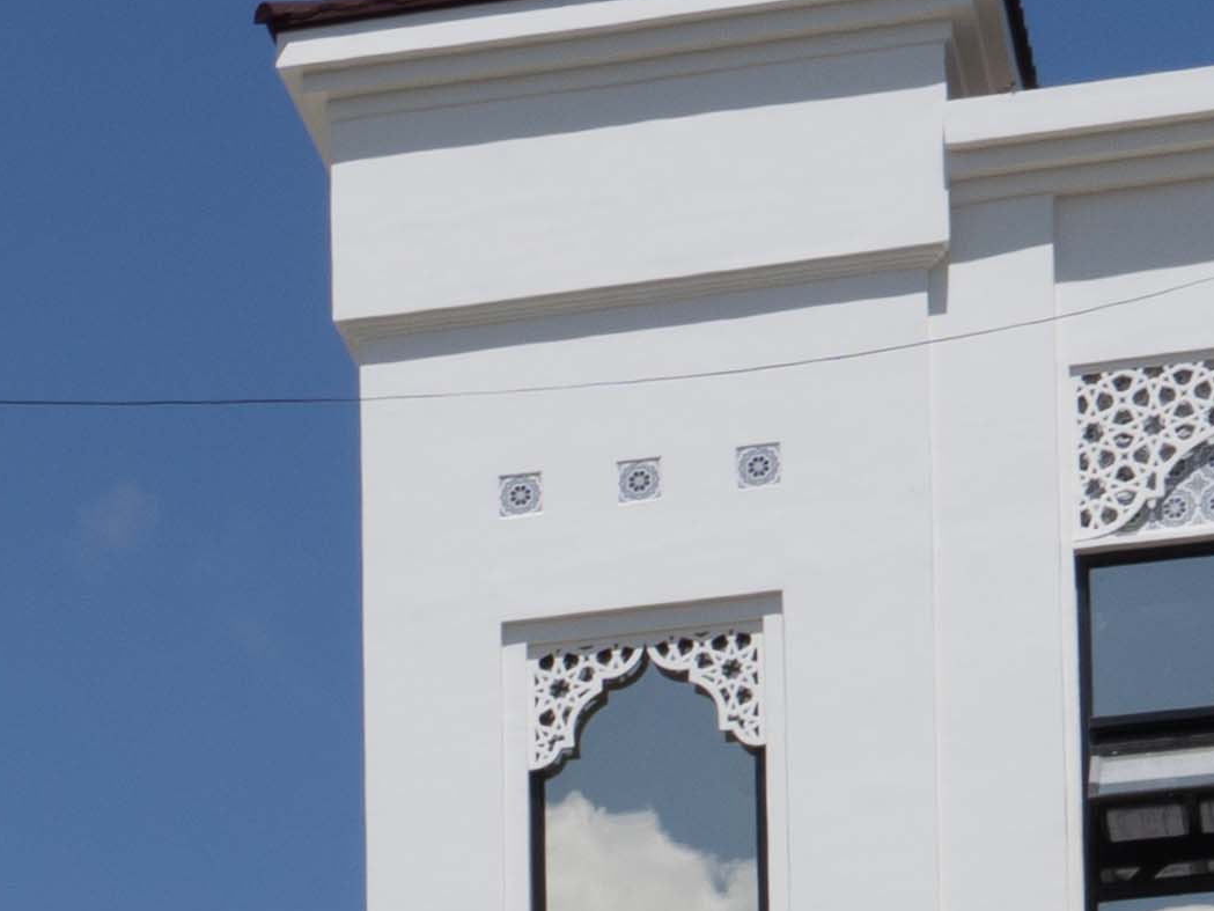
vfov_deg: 7.0
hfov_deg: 9.5
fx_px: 6945
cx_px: -1039
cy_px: 2233
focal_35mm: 198
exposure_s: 1/200
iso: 100
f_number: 14
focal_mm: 24
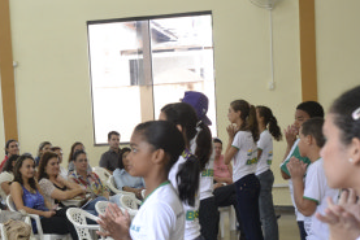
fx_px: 839
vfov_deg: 16.1
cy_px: 215
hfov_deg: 24.1
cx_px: 129
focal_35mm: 84
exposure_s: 1/80
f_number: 4.5
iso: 1600
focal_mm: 31
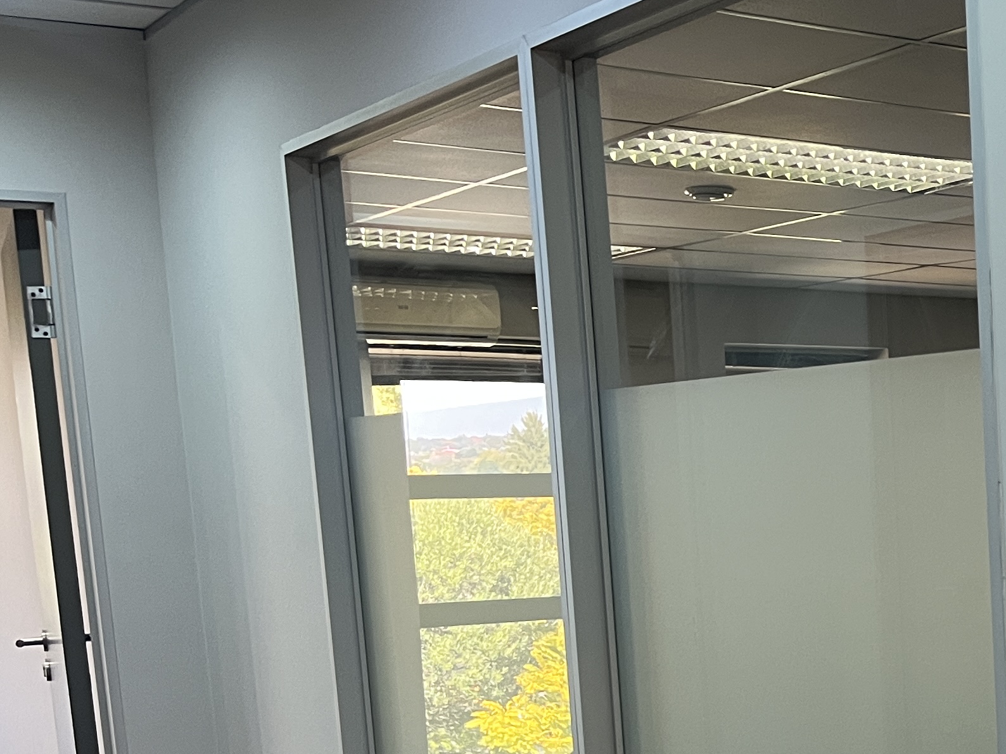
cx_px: 1206
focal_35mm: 66
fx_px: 1918
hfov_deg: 26.2
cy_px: 820
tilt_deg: -8.0
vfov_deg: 21.2
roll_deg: +1.5
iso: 160
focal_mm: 5.1
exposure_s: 1/50
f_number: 1.6
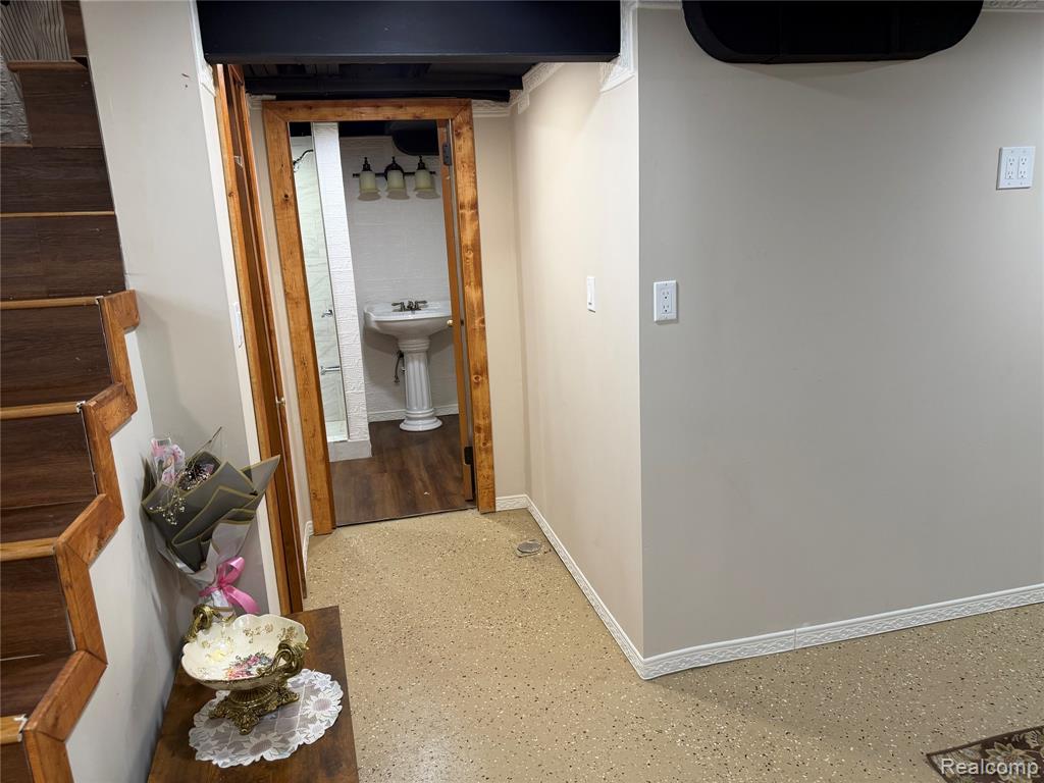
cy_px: 392
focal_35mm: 24
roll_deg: +3.9
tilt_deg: -13.3
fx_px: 724
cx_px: 522
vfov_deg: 56.8
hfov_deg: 71.6
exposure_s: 1/120
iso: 160
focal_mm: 6.76
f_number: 1.78
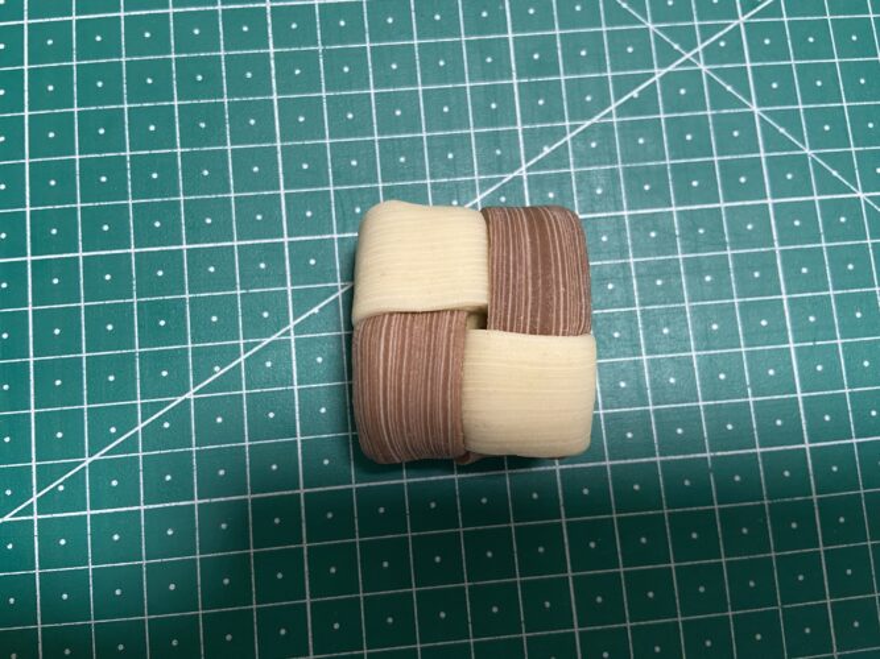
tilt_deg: -84.0
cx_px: 440
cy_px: 330
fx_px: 661
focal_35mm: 26
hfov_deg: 67.3
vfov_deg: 53.0
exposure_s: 1/60
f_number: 1.8
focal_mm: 4.25
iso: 250
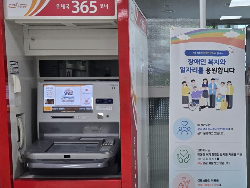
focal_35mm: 64
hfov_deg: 29.8
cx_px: 186
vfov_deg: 22.8
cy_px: 132
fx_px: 462
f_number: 1.8
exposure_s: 1/120
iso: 125
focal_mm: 5.4
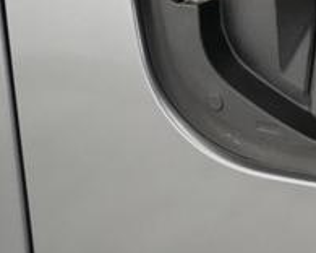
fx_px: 804
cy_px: -83
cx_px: 489
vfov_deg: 16.8
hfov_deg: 19.2
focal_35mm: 86
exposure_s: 1/160
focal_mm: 28
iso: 12800
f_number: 3.5
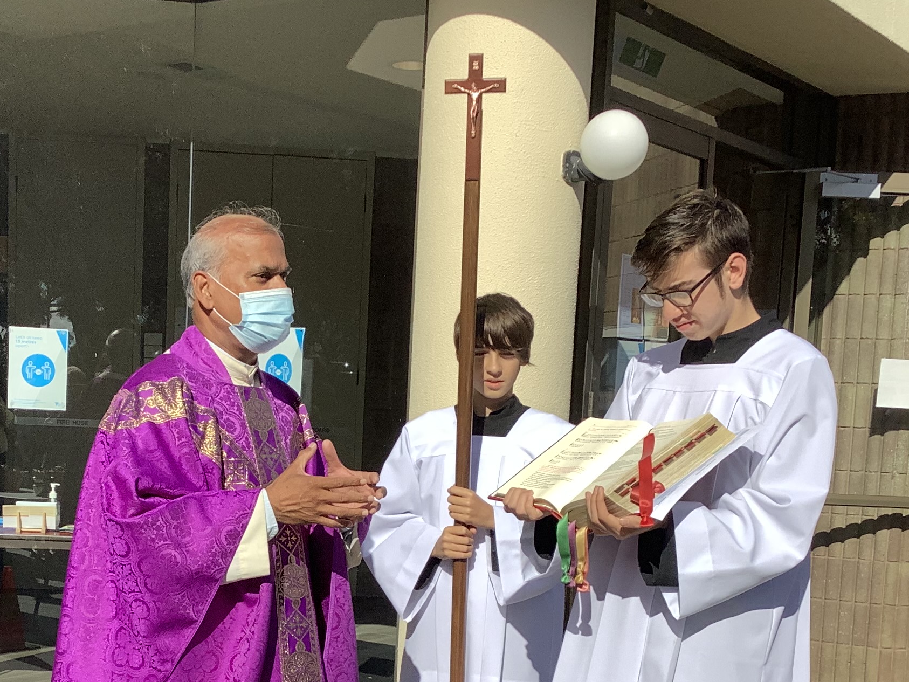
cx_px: 298
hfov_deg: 31.9
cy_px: 564
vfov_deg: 24.0
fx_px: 1576
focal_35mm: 60
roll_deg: -3.2
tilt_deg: -5.7
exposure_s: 1/1942
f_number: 2.4
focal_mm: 3.3
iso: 25
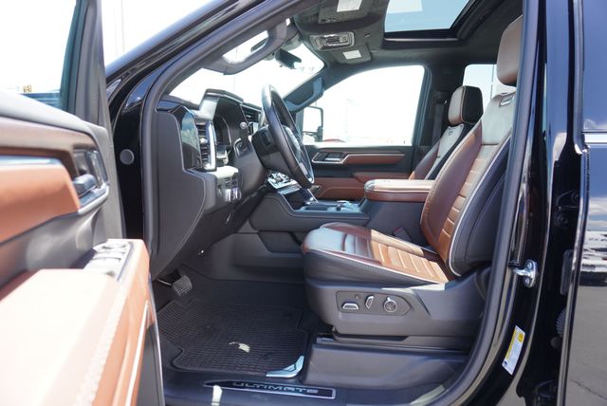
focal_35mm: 24
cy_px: 203
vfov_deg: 53.2
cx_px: 304
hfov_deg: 73.7
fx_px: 405
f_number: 4.5
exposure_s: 1/80
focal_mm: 16
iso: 100
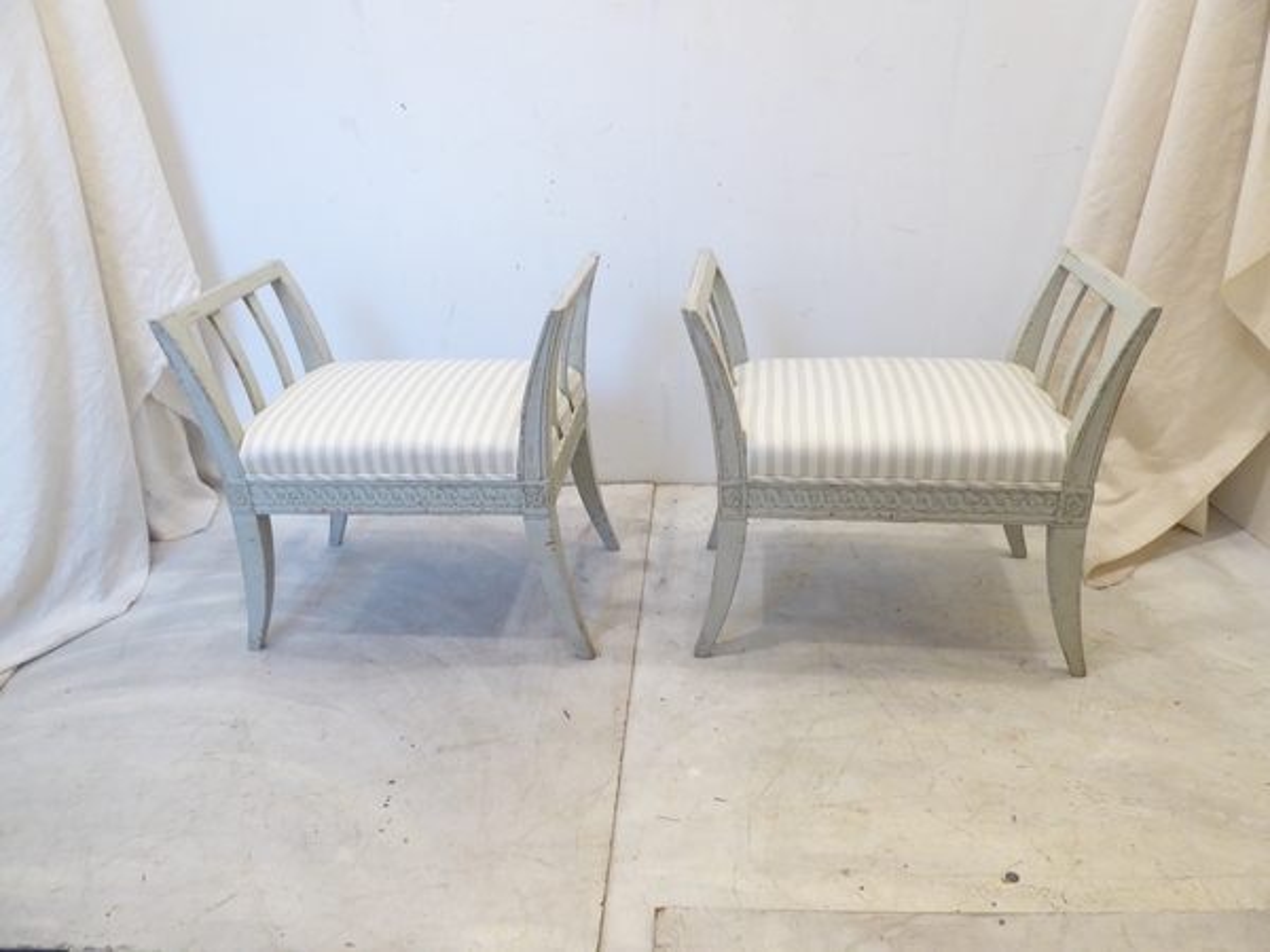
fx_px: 917
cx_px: 635
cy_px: 476
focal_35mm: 25
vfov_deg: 54.9
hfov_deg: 69.4
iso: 400
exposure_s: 1/20
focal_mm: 4.3
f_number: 3.3
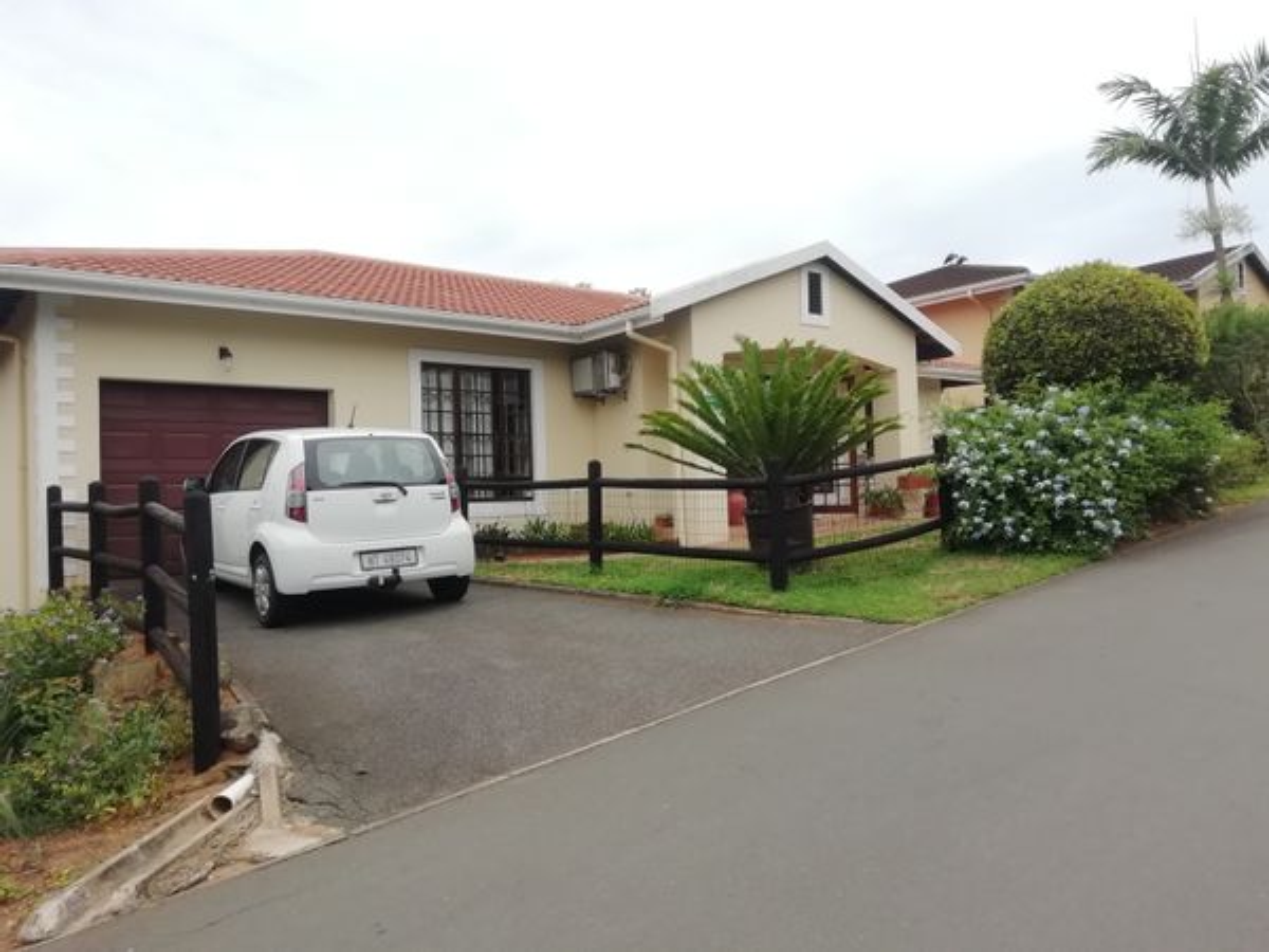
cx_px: 634
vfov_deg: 53.1
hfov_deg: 67.3
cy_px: 476
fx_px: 953
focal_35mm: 26
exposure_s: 1/864
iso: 50
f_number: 4
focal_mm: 3.46
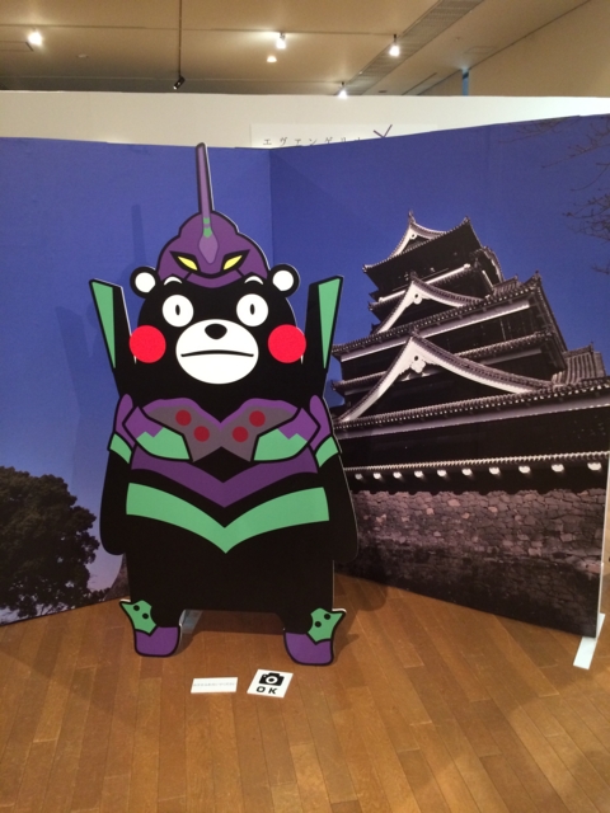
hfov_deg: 48.2
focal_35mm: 29
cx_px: 305
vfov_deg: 61.7
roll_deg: +1.7
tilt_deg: -12.4
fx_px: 681
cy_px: 406
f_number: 2.2
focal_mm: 4.15
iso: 250
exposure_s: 1/20
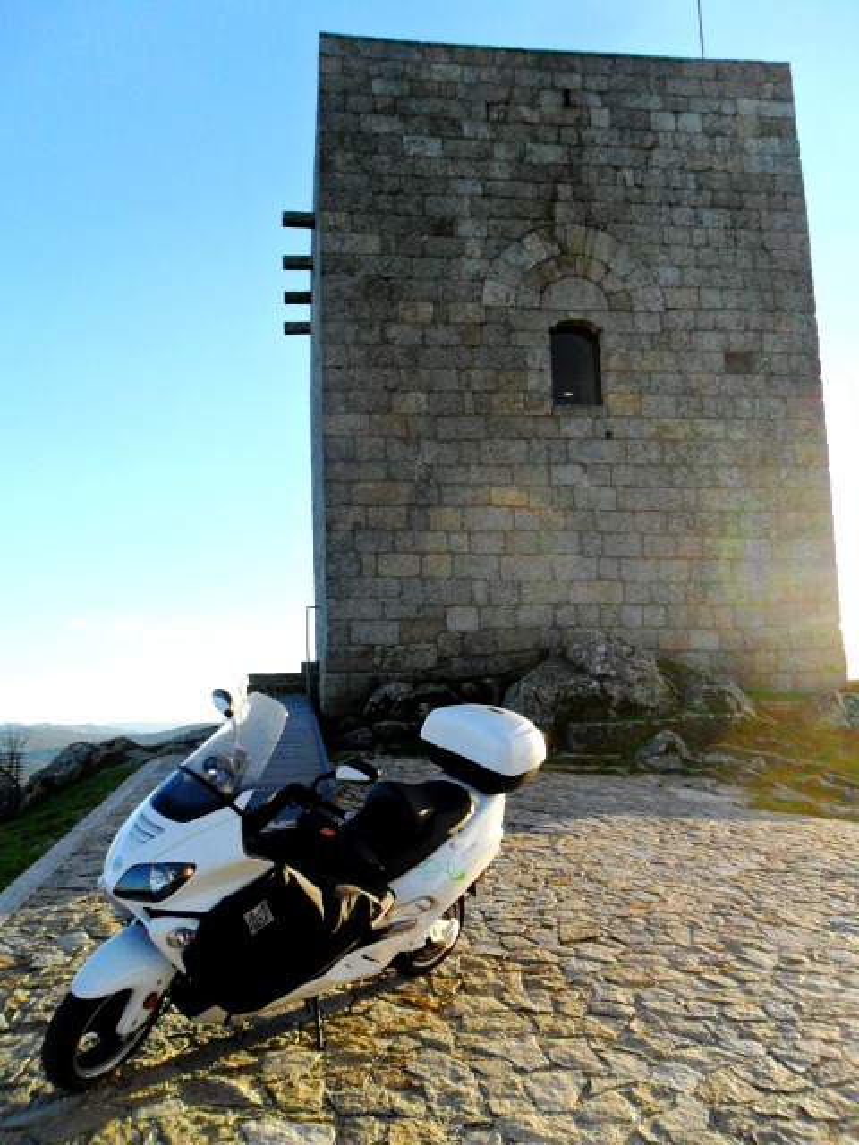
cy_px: 572
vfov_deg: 65.3
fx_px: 893
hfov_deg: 51.4
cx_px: 430
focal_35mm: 27
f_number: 3.5
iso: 100
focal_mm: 4.9
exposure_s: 1/350
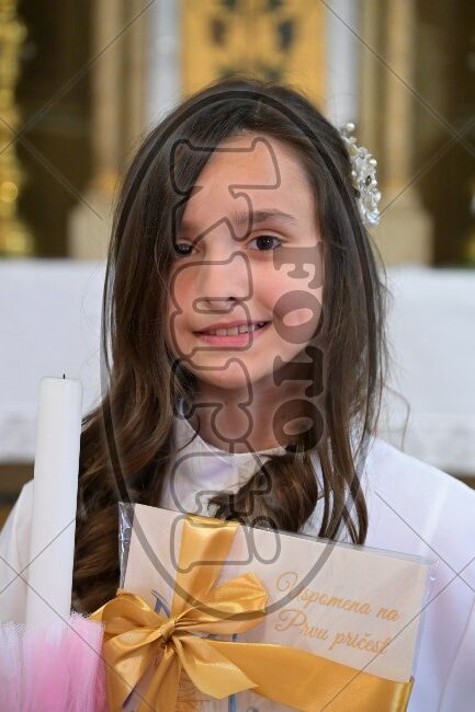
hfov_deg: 13.7
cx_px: 238
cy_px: 356
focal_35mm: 100
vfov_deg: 20.4
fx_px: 1980
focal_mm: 100
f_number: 4.5
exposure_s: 1/125
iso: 5000
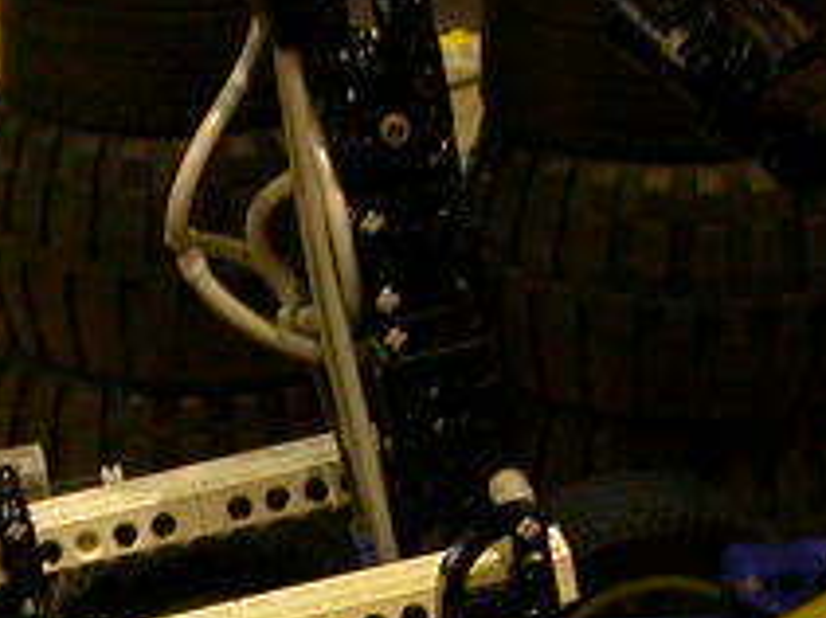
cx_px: 313
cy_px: 731
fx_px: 6010
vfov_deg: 5.9
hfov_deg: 7.9
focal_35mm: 252
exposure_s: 1/14.2
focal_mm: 10.9
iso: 200
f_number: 2.9
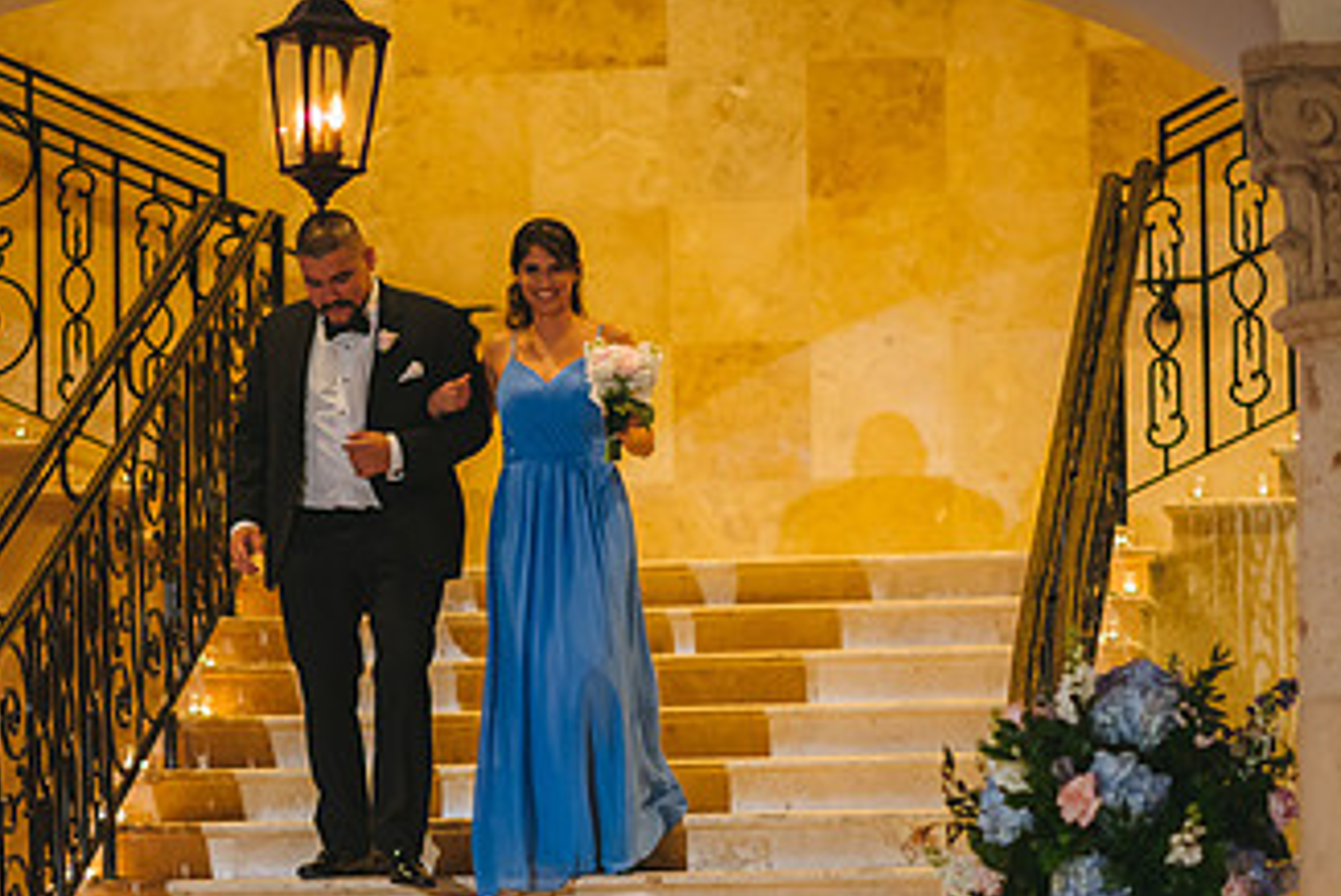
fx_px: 5630
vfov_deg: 9.1
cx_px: 424
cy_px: 660
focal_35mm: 151
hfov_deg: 13.6
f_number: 2
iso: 1600
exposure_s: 1/160
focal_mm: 85
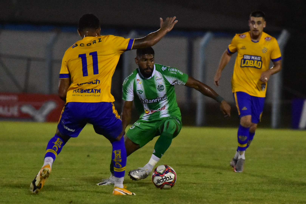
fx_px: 2550
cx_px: 153
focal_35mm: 300
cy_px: 102
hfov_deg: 6.9
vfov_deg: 4.6
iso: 5000
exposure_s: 1/1000
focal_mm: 200
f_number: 3.5
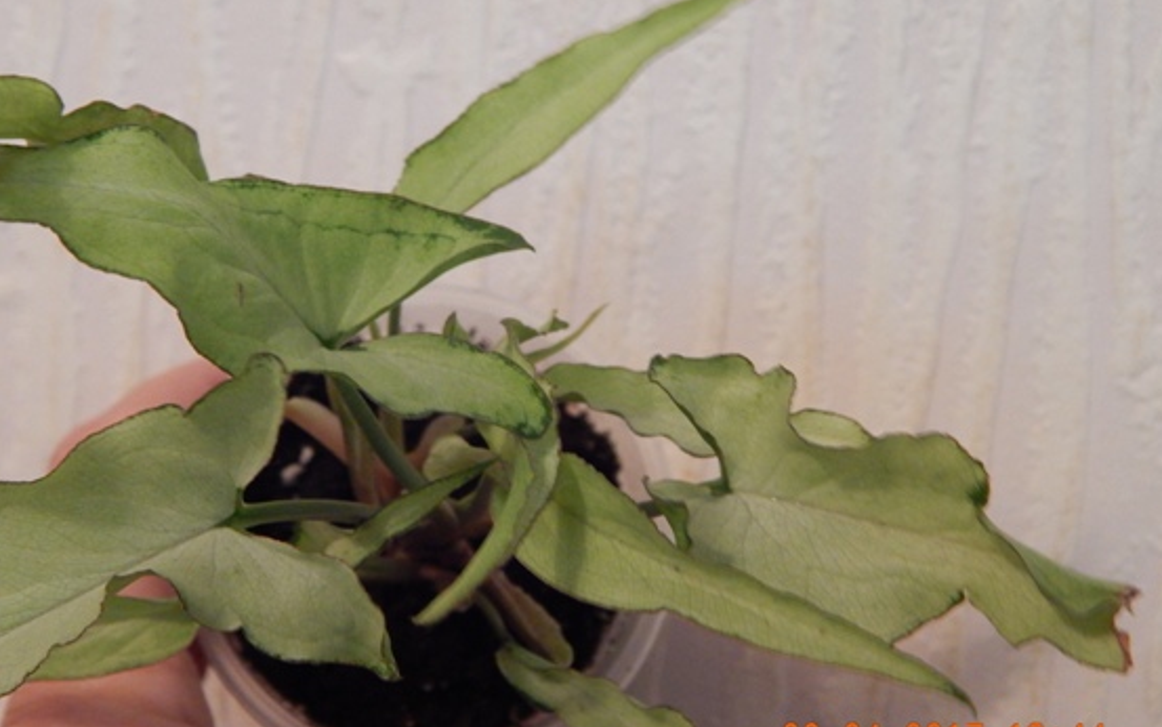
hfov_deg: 39.5
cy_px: 304
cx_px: 498
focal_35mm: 51
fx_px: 1616
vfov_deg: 25.3
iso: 400
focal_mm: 6.8
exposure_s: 1/25
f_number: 3.4
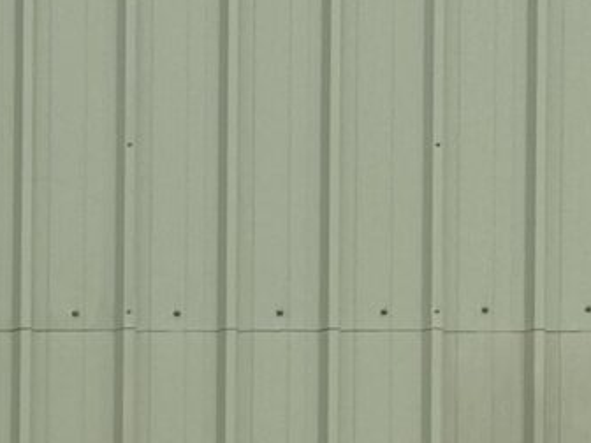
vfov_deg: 7.0
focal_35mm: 198
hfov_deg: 8.9
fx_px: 3380
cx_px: -869
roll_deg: -0.1
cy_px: 1132
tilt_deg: -0.2
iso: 50
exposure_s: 1/1295
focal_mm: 5.7
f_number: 1.5
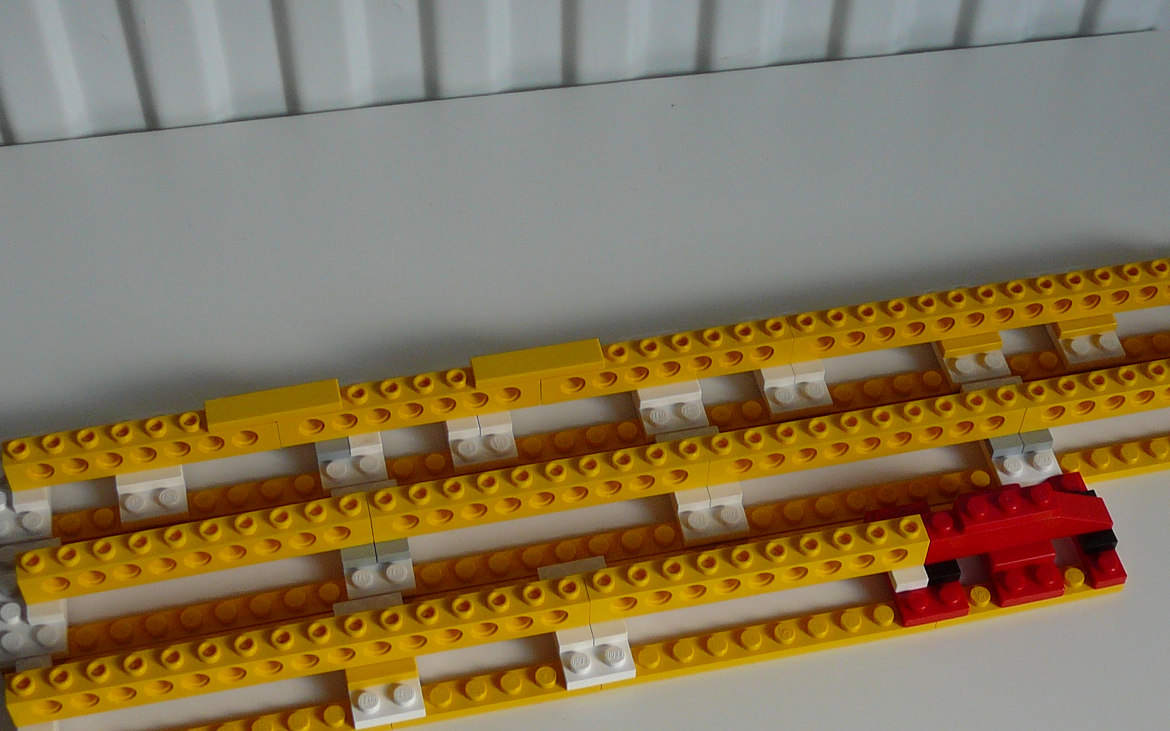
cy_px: 494
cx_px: 654
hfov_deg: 34.0
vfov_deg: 21.5
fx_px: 1913
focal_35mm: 60
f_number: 3.2
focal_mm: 6.4
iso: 100
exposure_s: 1/50
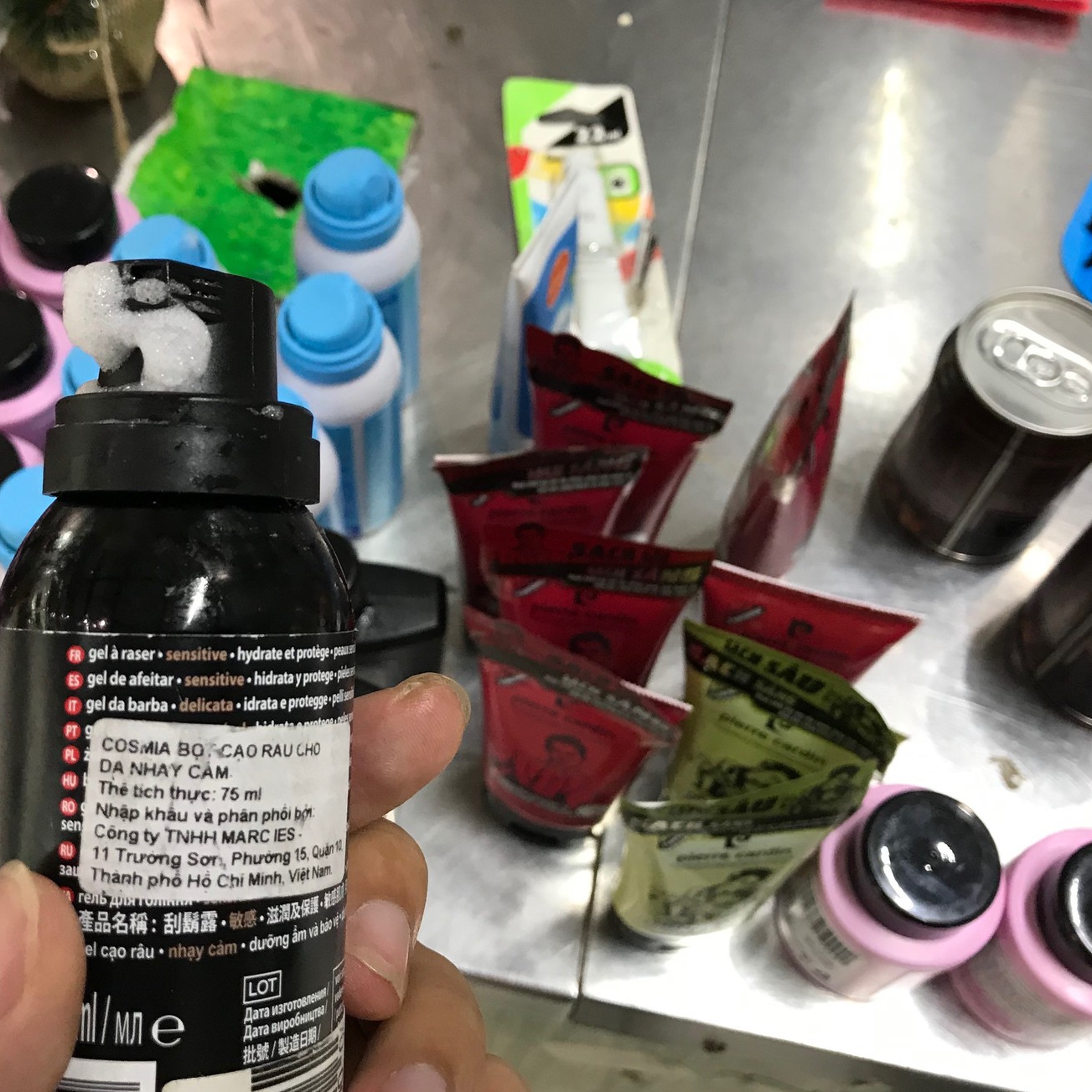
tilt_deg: -59.2
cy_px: 481
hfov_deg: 43.7
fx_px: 1356
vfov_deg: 43.8
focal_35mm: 38
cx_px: 448
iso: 40
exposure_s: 1/33
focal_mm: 3.99
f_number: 1.8
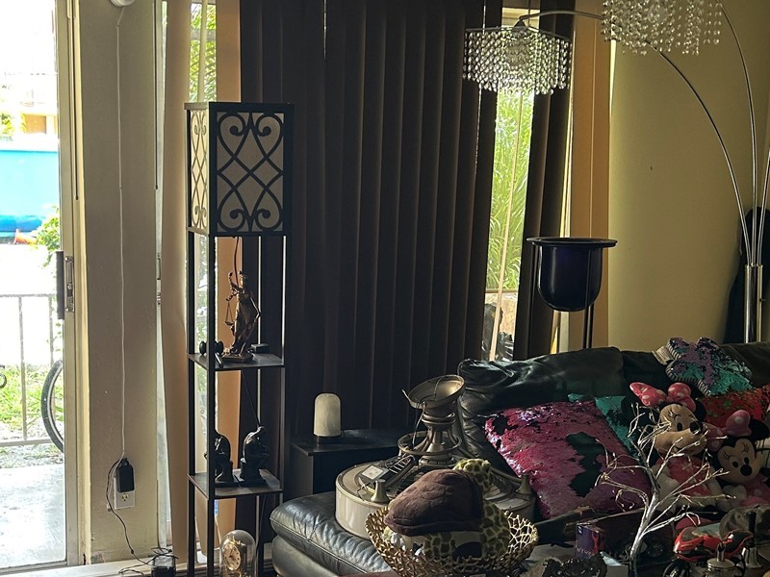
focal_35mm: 52
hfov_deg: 36.7
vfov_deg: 27.9
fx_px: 1157
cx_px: 301
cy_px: 375
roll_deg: -1.2
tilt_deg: -10.7
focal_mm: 5.7
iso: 100
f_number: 1.5
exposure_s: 1/121
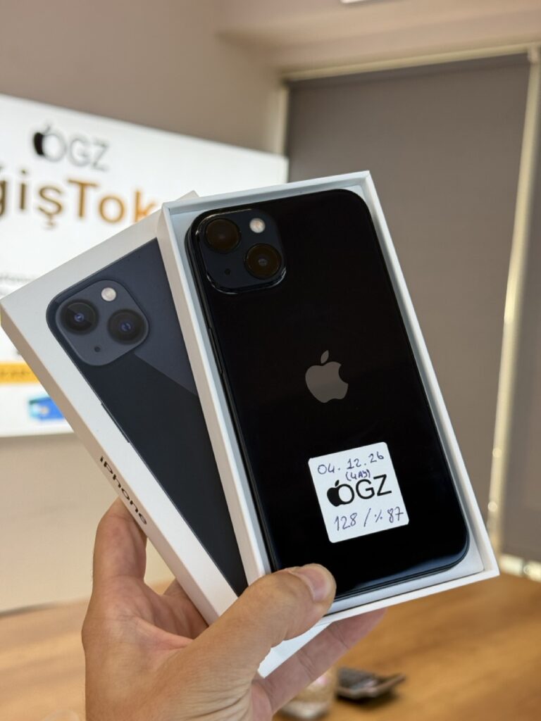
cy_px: 360
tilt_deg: -4.0
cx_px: 270
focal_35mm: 48
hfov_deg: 30.3
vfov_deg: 39.7
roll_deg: -4.3
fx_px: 1000
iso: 100
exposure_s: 1/192
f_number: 1.78
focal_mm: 6.76
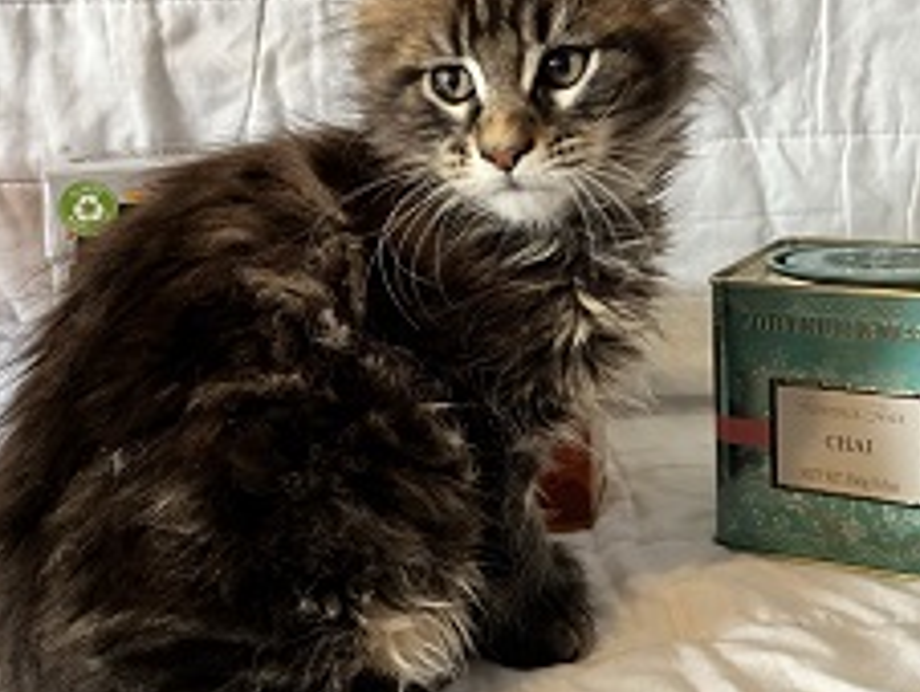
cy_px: 232
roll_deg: +1.3
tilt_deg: -8.5
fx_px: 1224
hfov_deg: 41.2
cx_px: 501
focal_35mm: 46
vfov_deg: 31.3
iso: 250
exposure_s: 1/60
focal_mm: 5.1
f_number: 1.6
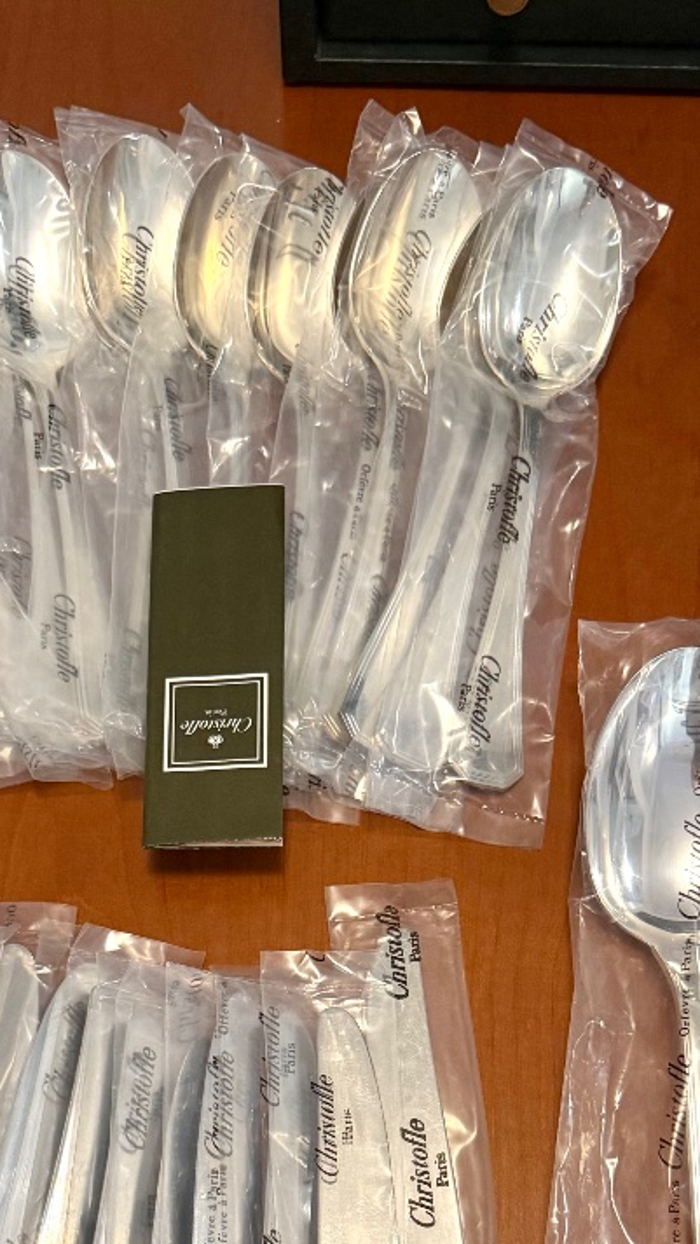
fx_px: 1452
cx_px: 312
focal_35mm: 44
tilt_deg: -70.7
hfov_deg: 27.1
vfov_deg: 43.6
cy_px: 1042
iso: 400
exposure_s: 1/100
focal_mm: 6.76
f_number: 1.78
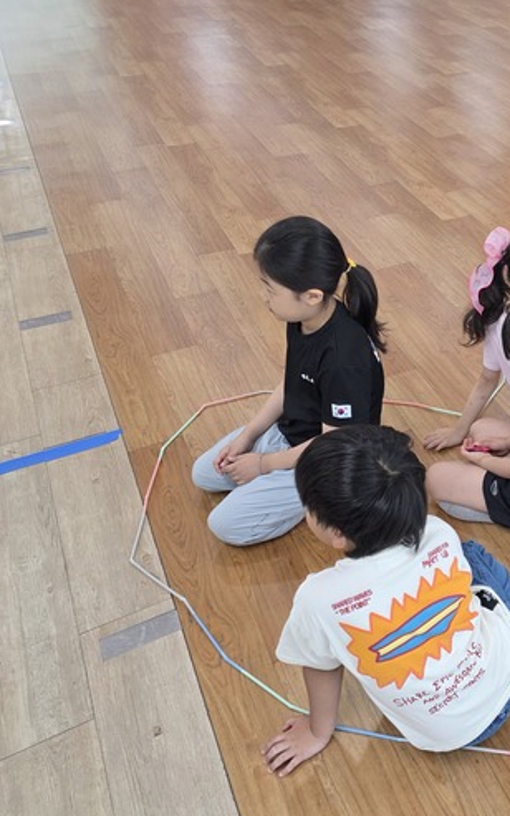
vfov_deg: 58.1
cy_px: 407
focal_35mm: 33
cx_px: 537
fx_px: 734
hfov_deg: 34.1
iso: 200
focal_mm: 6.3
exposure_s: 1/120
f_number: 1.7
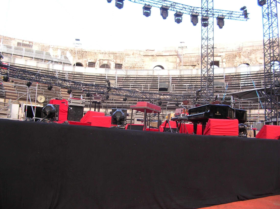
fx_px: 283
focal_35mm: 35
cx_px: 140
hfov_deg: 52.7
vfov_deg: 40.6
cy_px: 104
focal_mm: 5.8
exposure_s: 1/60
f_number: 2.8
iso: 50
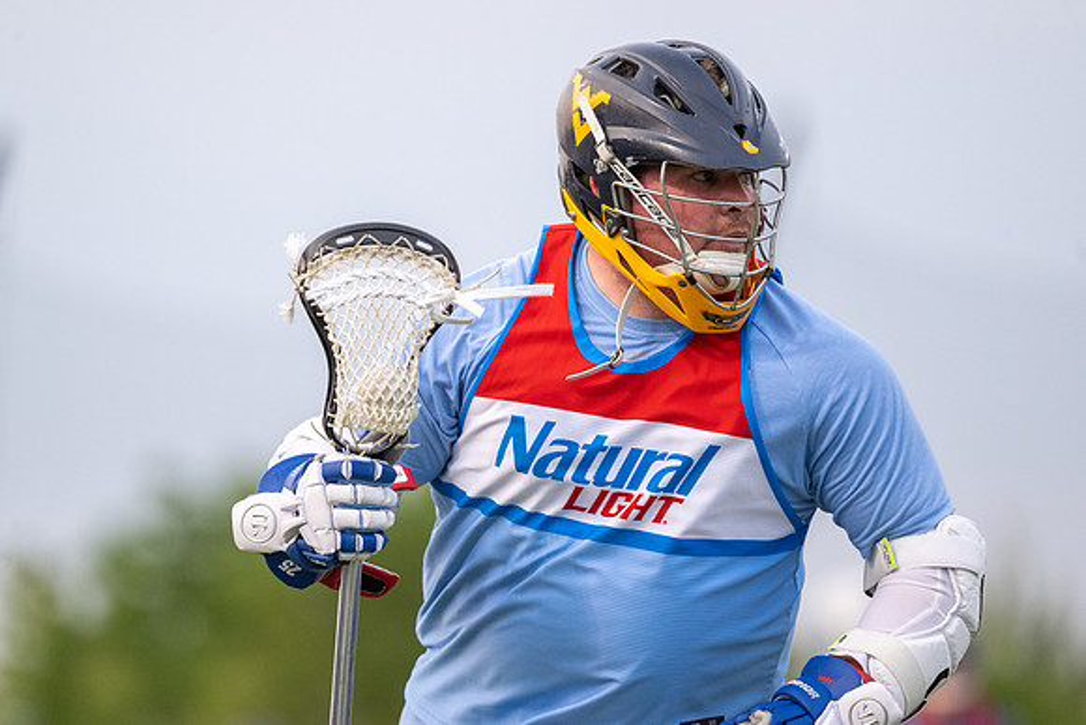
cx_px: 543
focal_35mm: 500
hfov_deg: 4.1
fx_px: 15086
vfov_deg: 2.8
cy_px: 362
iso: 2500
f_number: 5.6
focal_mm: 500
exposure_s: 1/1000
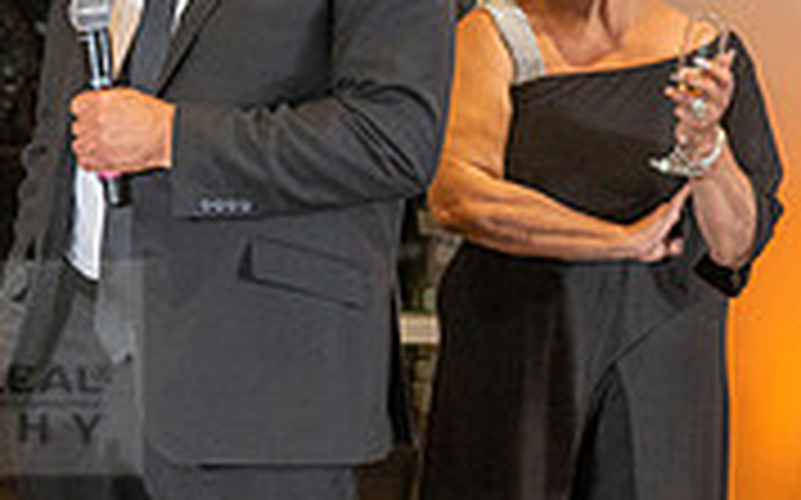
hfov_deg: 11.8
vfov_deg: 7.6
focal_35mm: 173
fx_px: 3774
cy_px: 367
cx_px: -238
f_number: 3.5
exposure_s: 1/160
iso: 800
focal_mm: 52
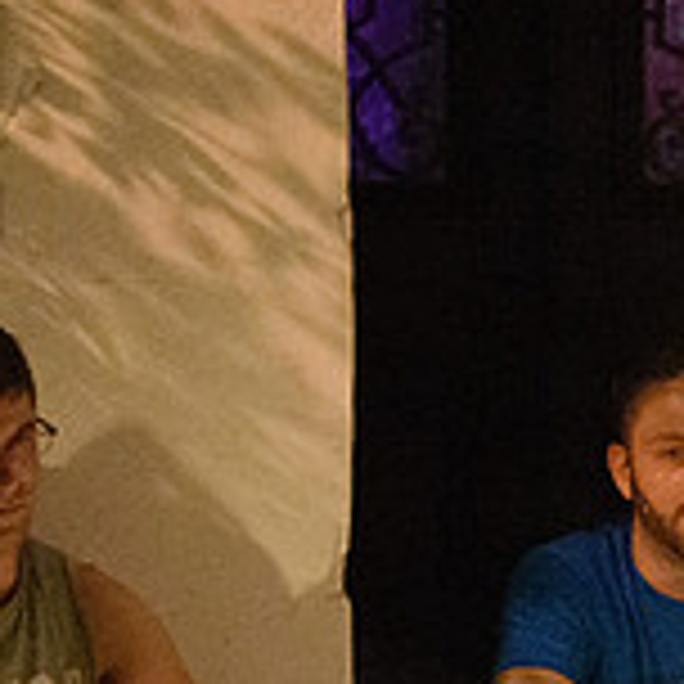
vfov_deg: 6.5
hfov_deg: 6.6
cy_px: 628
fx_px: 5969
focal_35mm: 267
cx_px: 558
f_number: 5.6
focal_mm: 55
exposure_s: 1/60
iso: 12800
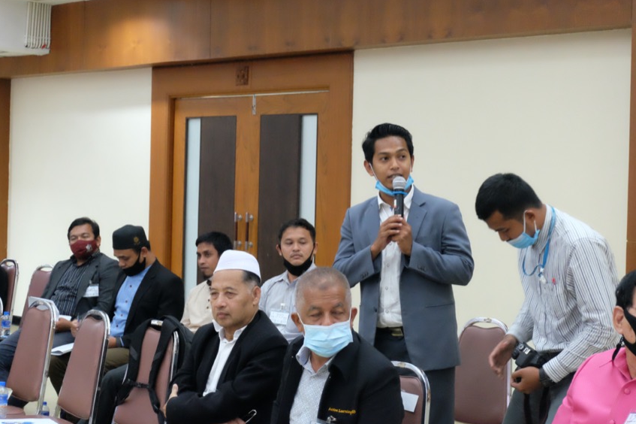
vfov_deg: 20.0
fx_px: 1201
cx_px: 379
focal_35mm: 68
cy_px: 194
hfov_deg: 29.6
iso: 6400
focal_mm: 37.1
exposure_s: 1/110
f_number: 5.3
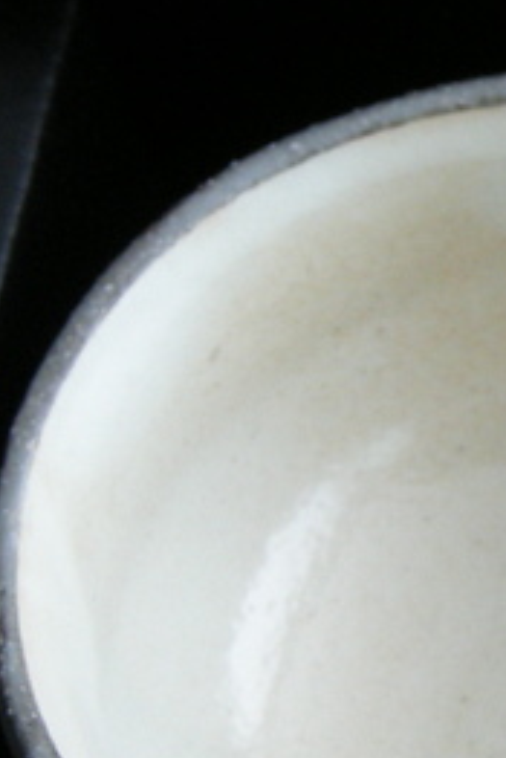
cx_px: 784
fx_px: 2337
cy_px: 498
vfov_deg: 18.4
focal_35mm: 111
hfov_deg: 11.8
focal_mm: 7.5
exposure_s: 1/62.7
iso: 146
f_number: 2.7
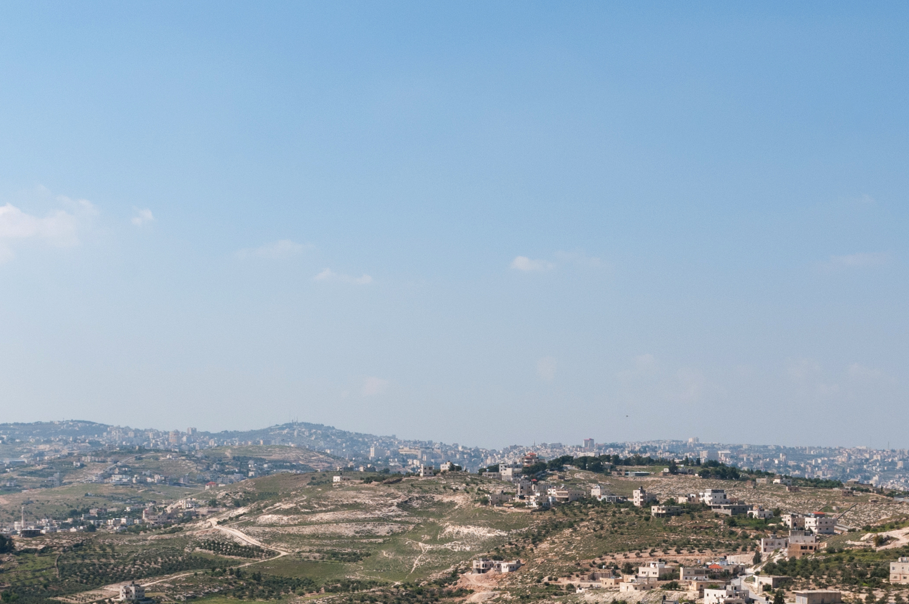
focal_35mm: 74
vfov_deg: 18.2
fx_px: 1866
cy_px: 514
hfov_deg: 27.3
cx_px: 536
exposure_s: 1/500
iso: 200
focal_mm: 24
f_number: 11
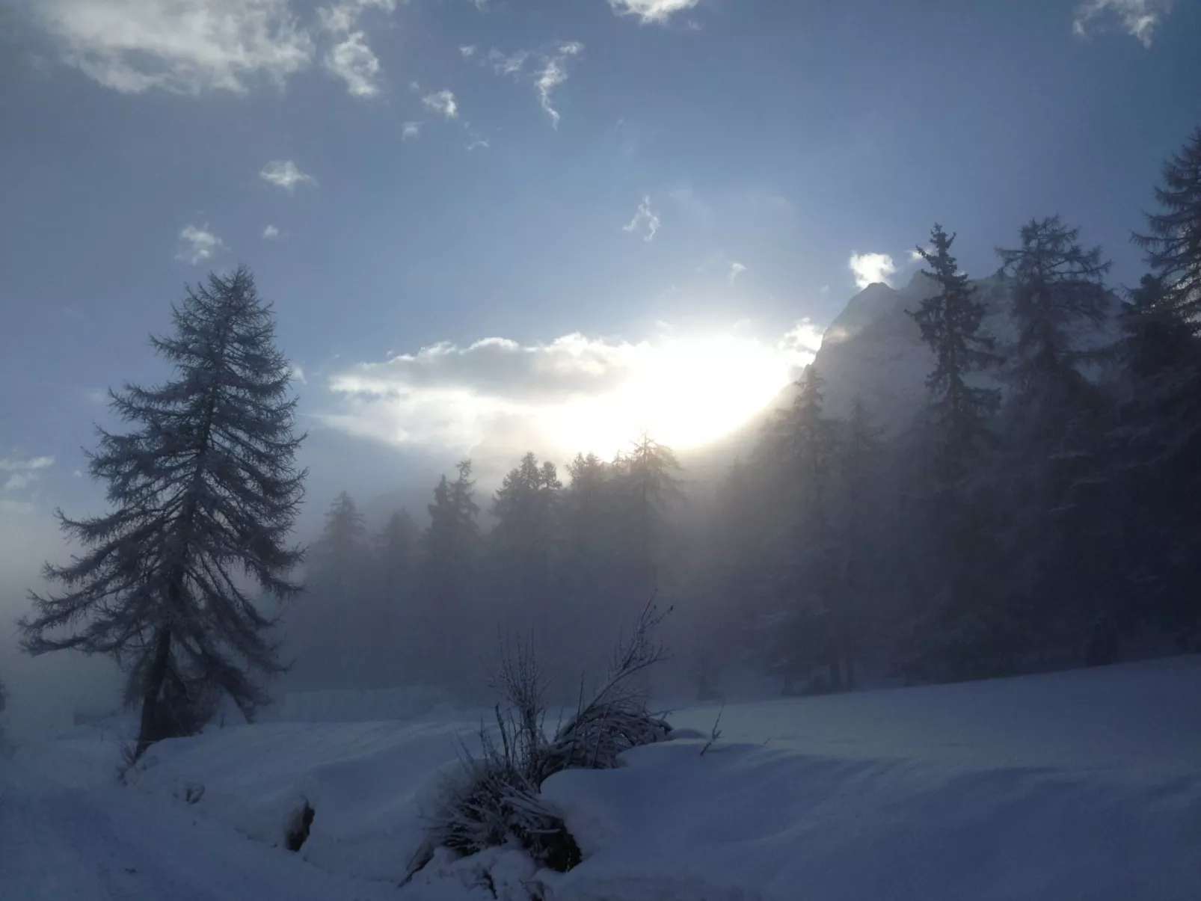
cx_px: 600
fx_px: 1145
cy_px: 450
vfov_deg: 43.0
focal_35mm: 33
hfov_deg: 55.3
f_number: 2.4
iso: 50
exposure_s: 1/3195
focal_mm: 4.13
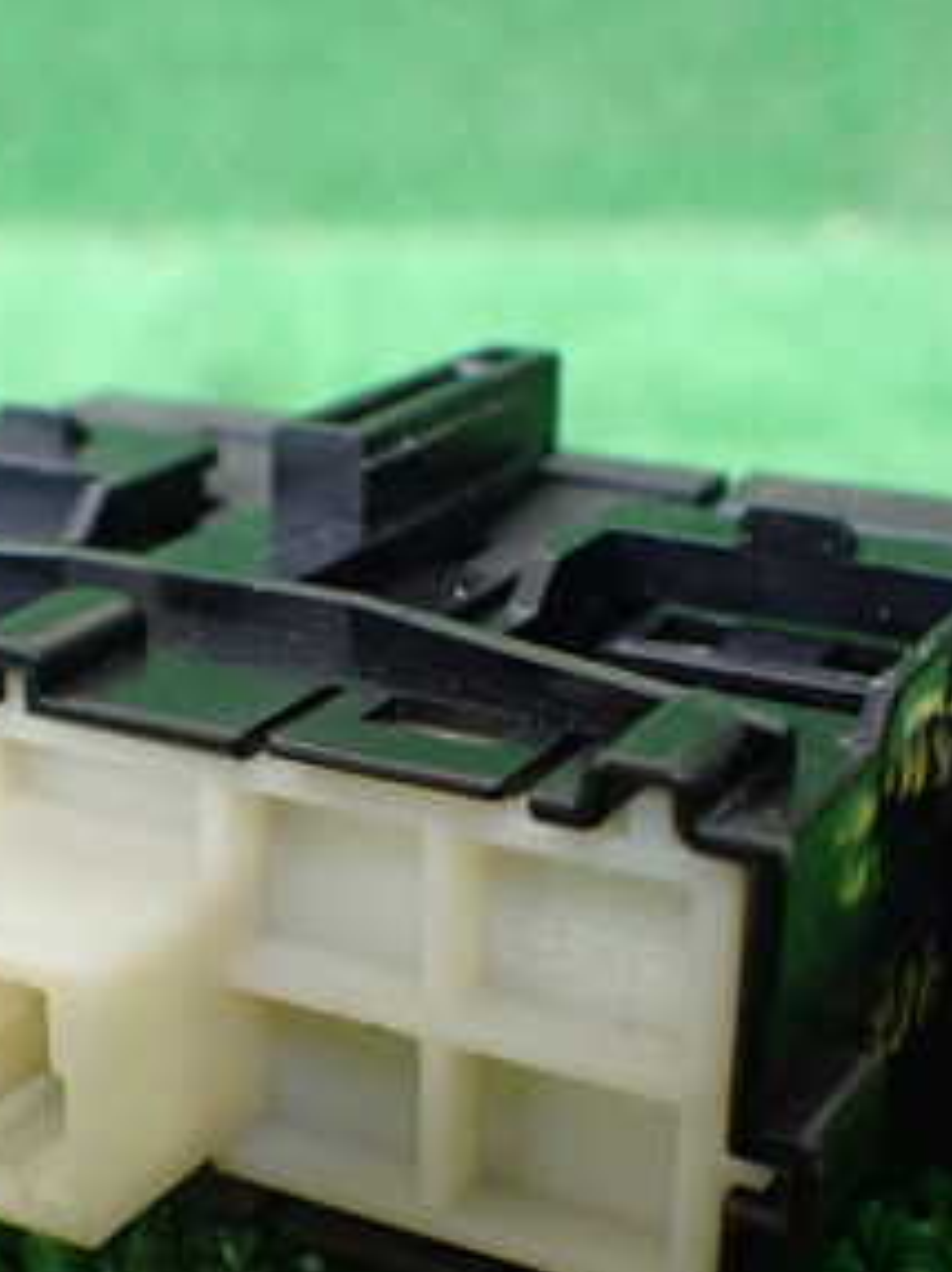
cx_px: 343
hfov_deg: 23.2
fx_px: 2314
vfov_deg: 30.4
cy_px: 885
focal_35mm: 63
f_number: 2.3
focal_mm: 5.4
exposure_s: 1/125
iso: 640
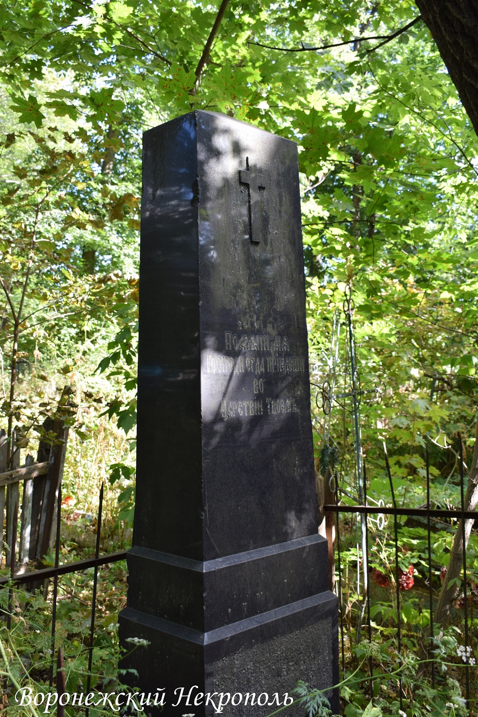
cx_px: 239
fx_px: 717
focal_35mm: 36
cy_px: 358
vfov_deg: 53.1
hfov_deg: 36.9
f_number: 5.6
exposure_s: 1/125
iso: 400
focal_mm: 24
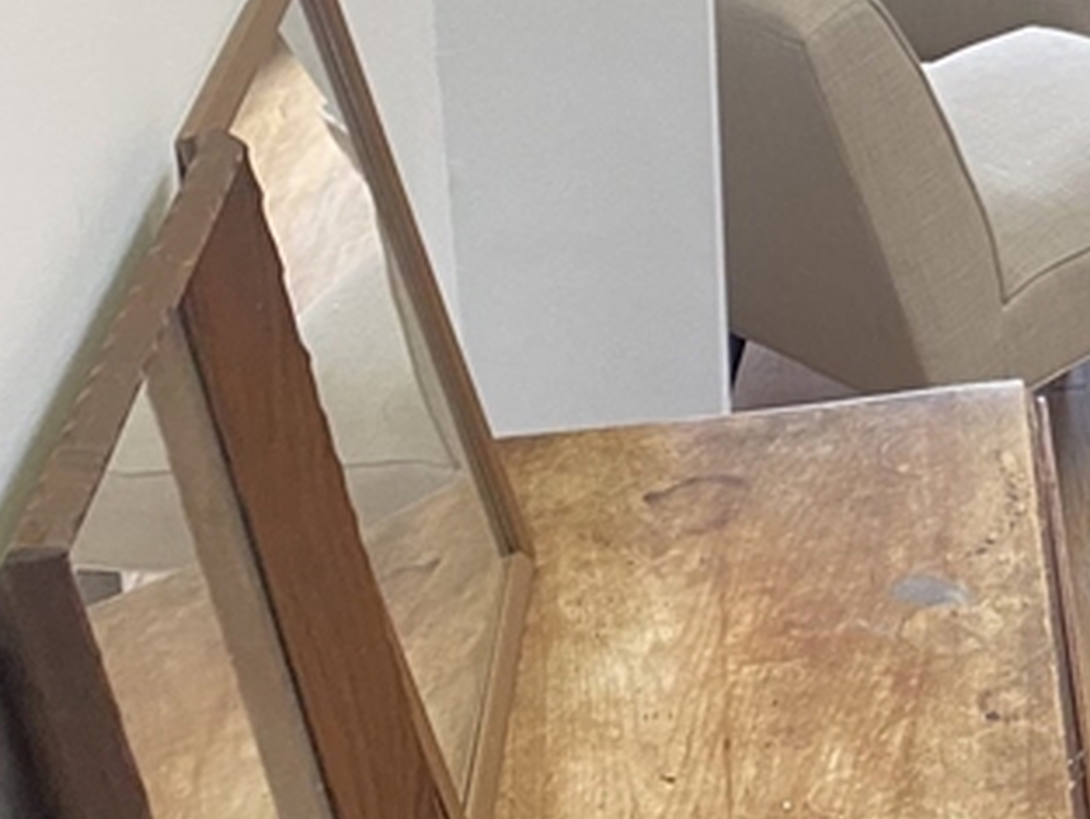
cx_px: 1647
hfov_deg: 19.8
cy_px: -362
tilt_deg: -12.1
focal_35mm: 85
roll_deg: -1.3
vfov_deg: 16.1
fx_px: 2678
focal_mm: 4.25
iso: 250
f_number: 1.8
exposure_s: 1/60
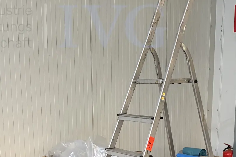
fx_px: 426
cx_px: 125
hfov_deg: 30.9
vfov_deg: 20.0
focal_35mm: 65
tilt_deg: -11.2
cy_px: 174
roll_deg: +1.2
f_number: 1.6
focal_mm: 5.96
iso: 500
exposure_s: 1/50
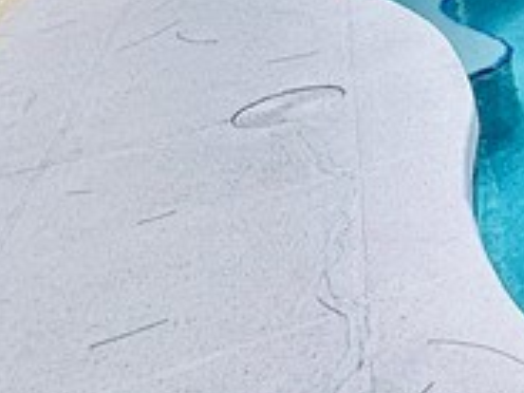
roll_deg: +2.4
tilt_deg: -4.1
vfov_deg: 16.2
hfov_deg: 17.5
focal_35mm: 78
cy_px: -293
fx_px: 1181
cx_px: 1062
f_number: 2.2
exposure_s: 1/272
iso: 40
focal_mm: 2.22
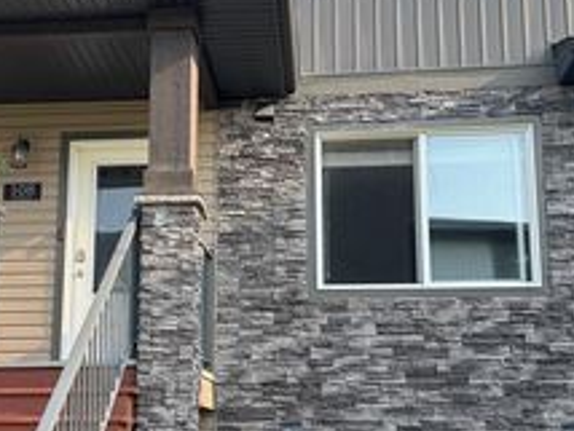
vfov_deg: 26.1
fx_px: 930
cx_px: 225
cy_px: 269
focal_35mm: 56
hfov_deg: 34.2
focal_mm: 6.76
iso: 80
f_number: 1.78
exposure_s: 1/853
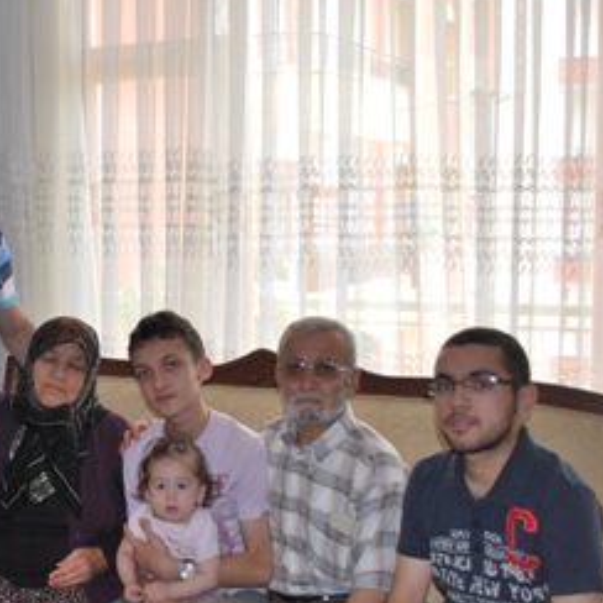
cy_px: 346
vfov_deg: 28.1
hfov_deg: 27.2
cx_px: 59
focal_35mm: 61
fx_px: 1202
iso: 200
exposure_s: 1/60
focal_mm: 26
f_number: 4.2
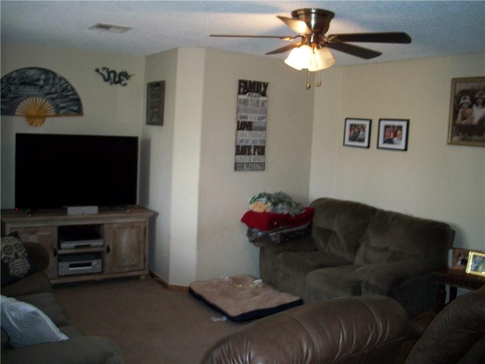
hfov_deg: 52.6
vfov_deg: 40.7
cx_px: 242
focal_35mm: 35
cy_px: 182
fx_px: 490
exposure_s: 1/30
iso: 320
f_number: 3.1
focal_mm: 6.3
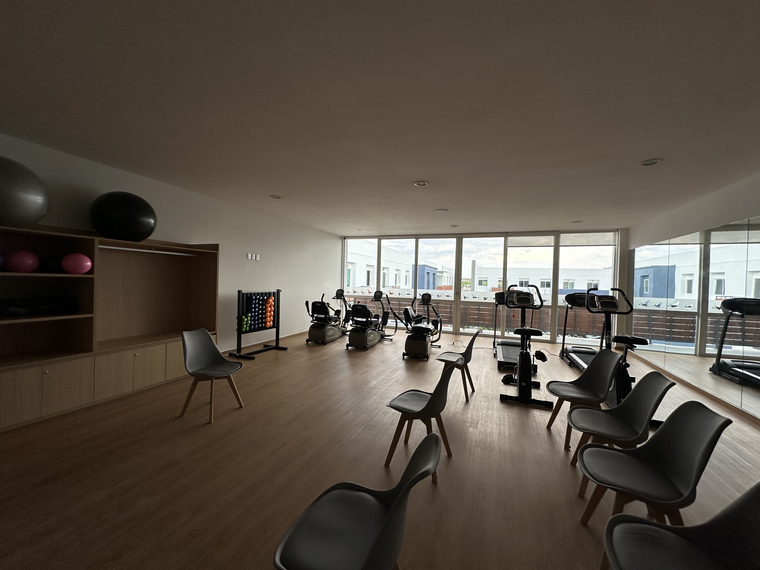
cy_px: 285
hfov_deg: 102.1
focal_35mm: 14
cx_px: 380
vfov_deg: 85.7
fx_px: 307
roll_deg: -1.5
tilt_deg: -0.6
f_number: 2.2
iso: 40
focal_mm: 2.22
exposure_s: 1/412
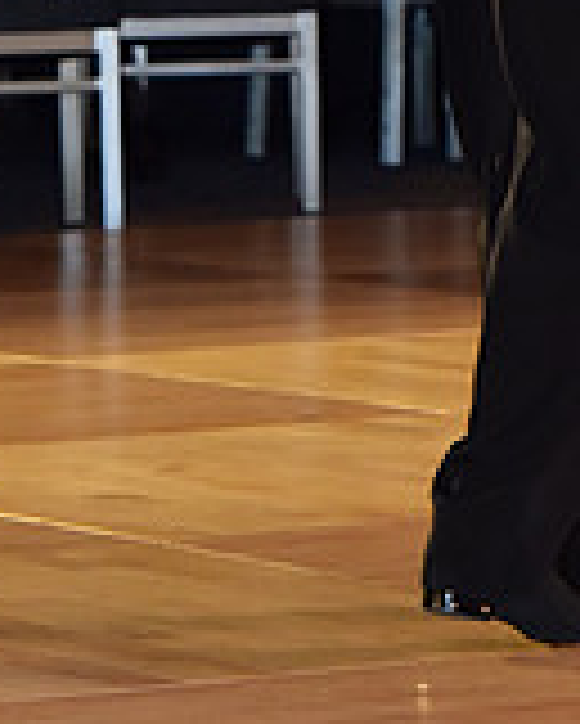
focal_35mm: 406
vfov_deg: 4.7
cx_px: 515
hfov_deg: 3.8
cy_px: -342
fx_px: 8703
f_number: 5
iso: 2000
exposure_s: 1/250
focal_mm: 120
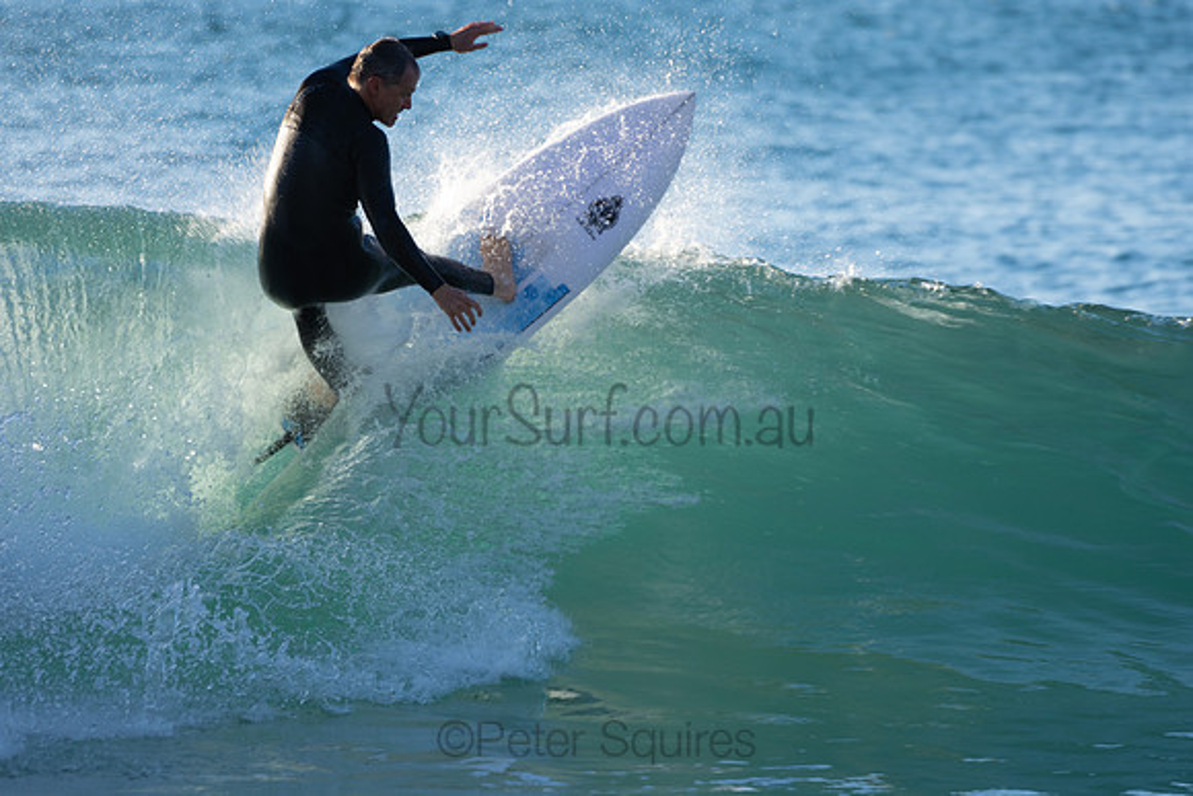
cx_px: 596
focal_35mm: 690
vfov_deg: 2.0
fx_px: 22870
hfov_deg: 3.0
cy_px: 398
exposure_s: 1/500
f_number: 5.6
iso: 220
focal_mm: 460
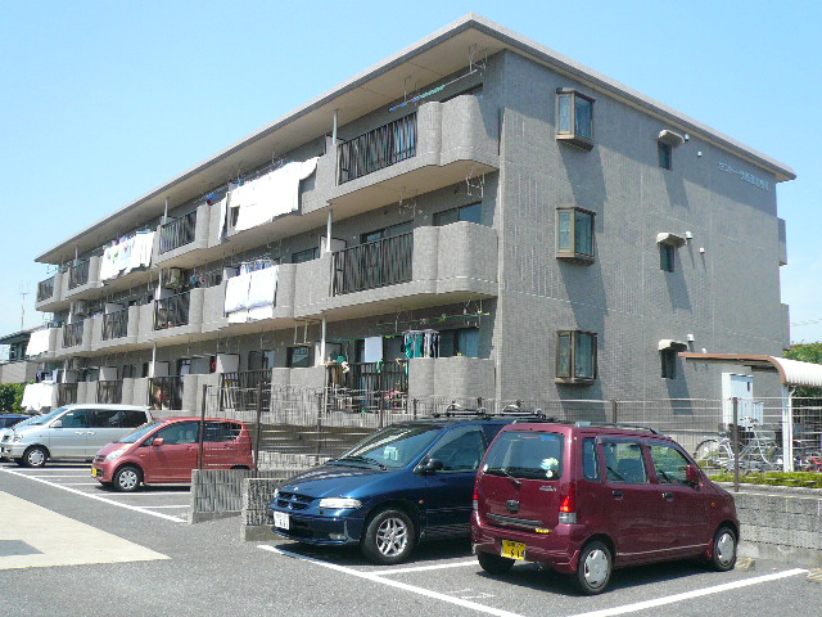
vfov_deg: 42.9
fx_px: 784
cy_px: 308
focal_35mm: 33
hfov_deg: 55.4
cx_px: 411
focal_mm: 4.6
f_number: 2.8
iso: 100
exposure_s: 1/1000
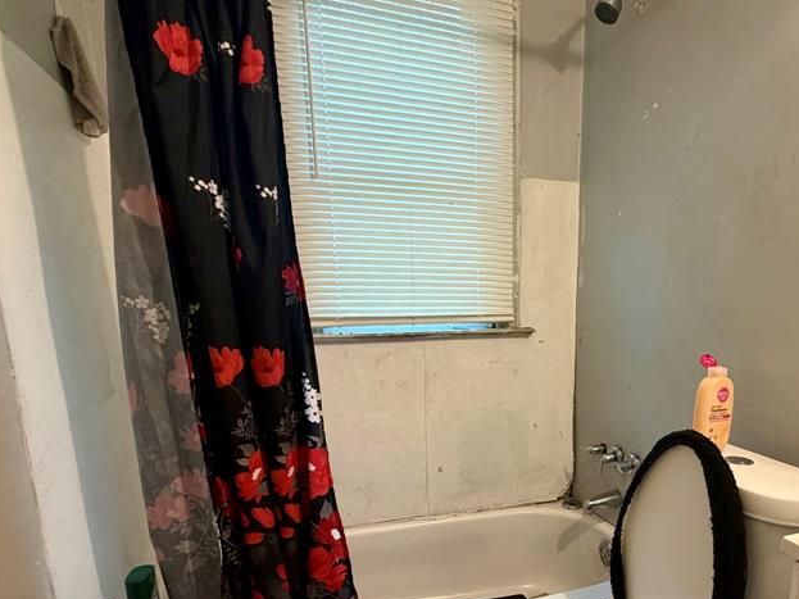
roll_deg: +0.9
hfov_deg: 72.5
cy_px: 410
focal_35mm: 23
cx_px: 508
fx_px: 531
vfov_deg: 57.3
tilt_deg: -11.5
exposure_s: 1/83
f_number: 2.2
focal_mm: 2.22
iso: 320
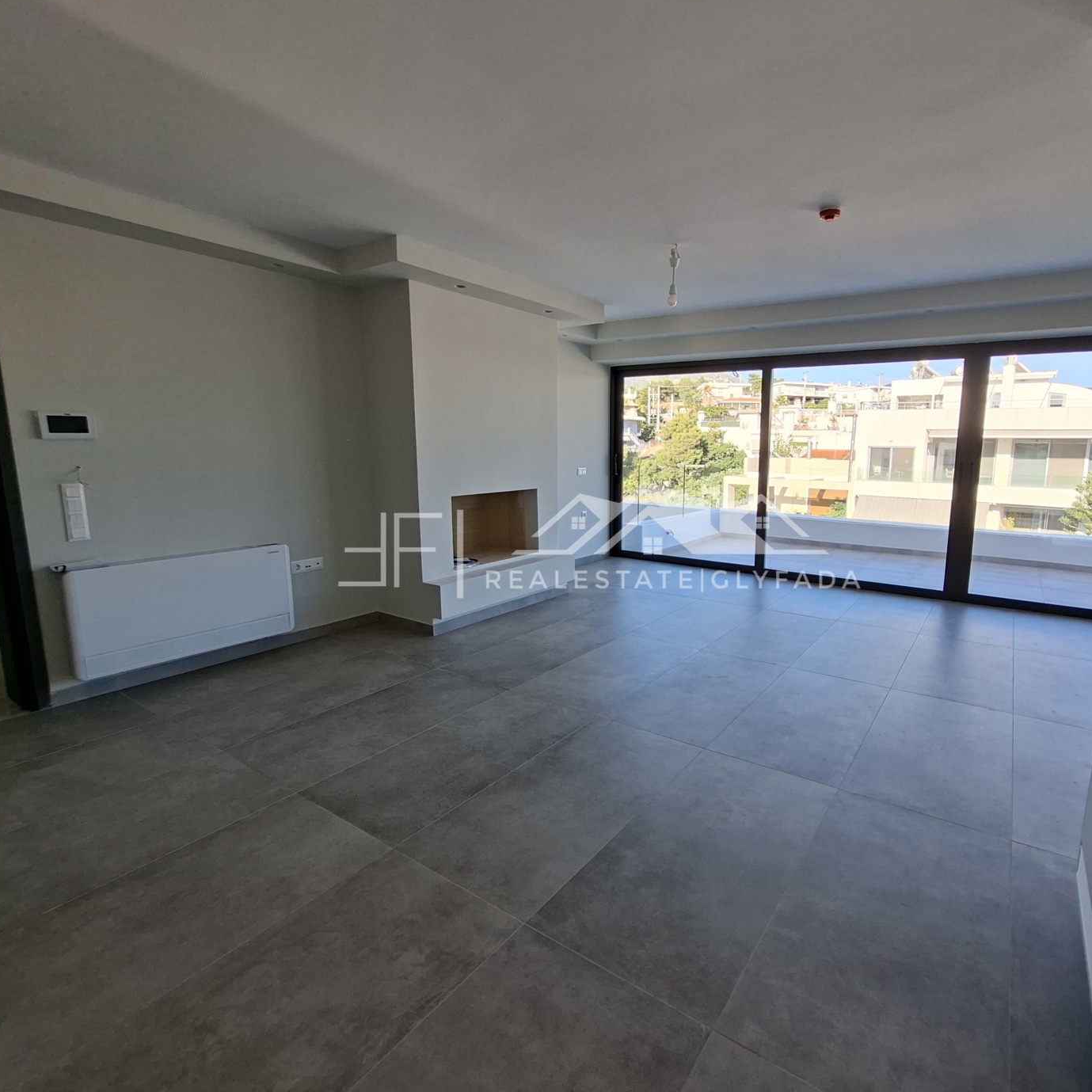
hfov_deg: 86.7
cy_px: 535
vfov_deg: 87.4
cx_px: 638
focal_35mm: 16
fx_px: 571
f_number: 2.2
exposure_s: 1/145
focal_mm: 1.74
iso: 40
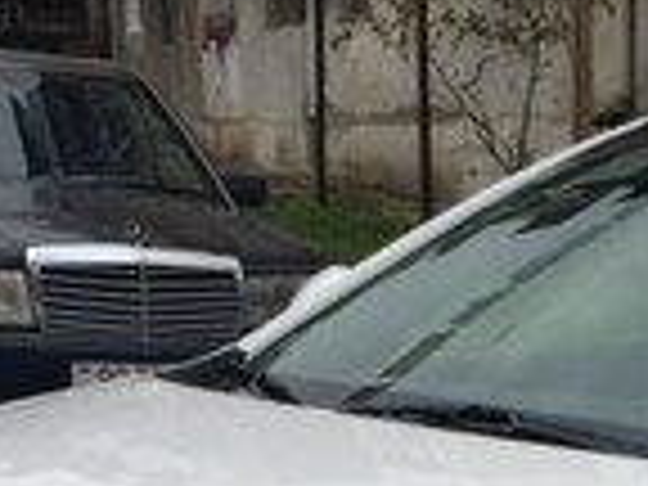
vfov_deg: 10.2
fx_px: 2490
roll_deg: -1.4
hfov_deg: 14.6
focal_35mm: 133
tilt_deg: -21.3
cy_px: 1006
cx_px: 639
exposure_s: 1/1001
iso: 32
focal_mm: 4.15
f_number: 2.2
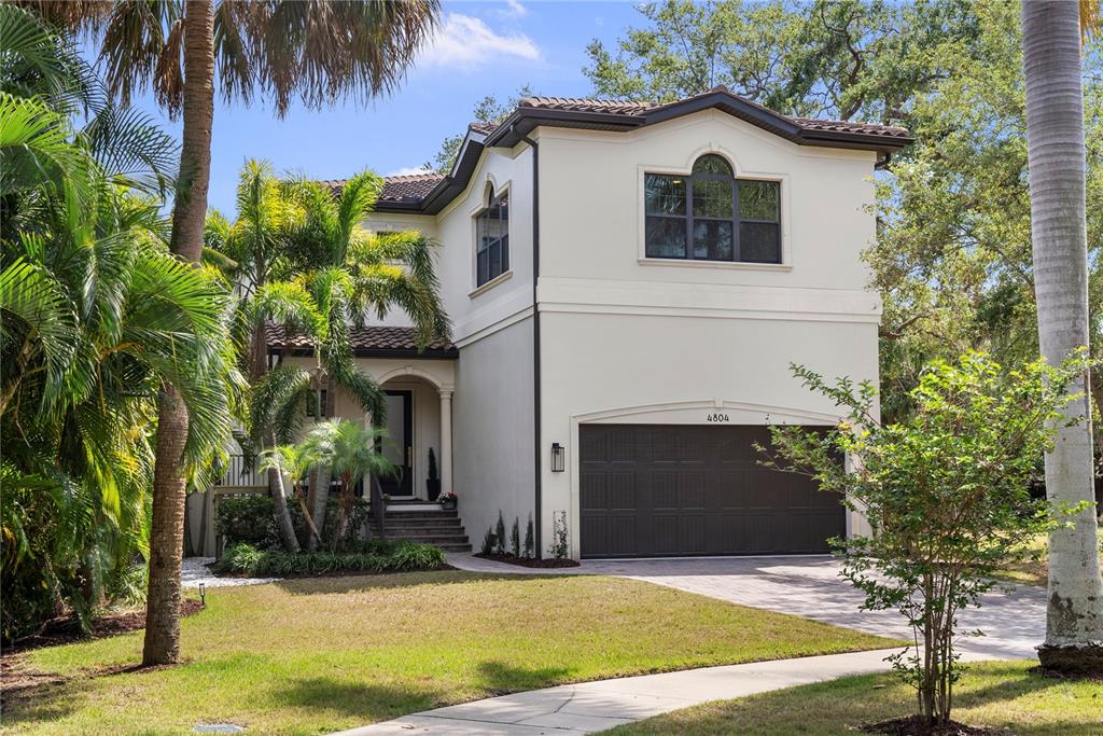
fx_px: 1348
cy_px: 368
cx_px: 552
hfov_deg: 44.5
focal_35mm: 44
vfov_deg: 30.5
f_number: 7.1
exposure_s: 1/80
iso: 250
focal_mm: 44
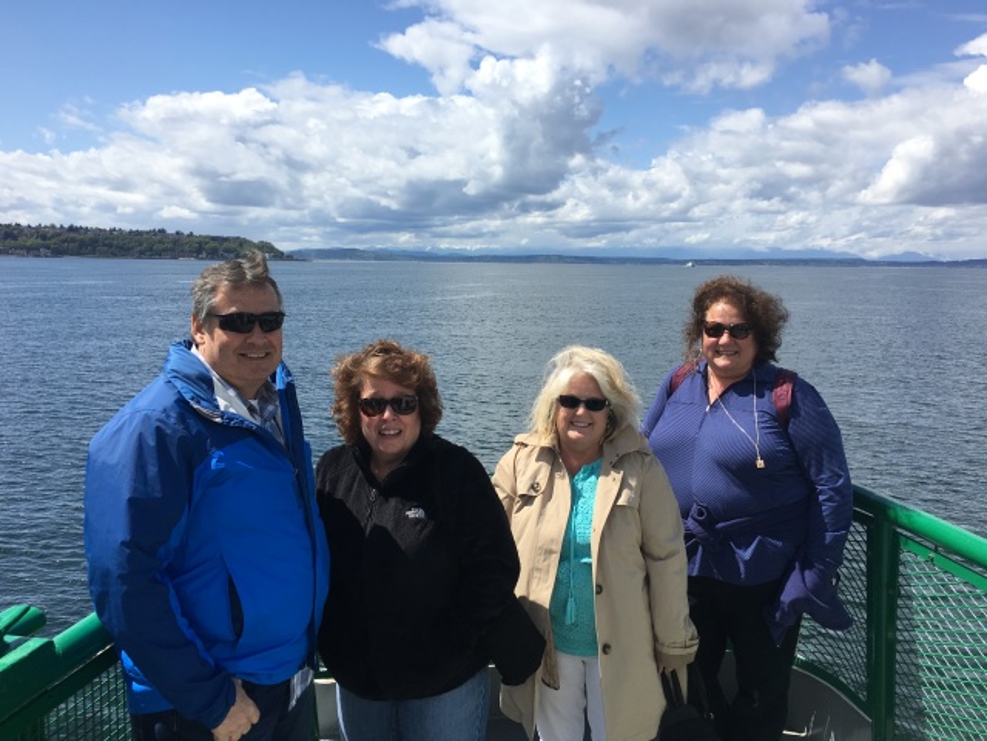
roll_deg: -1.5
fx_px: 827
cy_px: 370
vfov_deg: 48.2
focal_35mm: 29
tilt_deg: -10.0
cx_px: 494
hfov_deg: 61.7
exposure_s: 1/1672
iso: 25
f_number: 2.2
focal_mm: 4.15
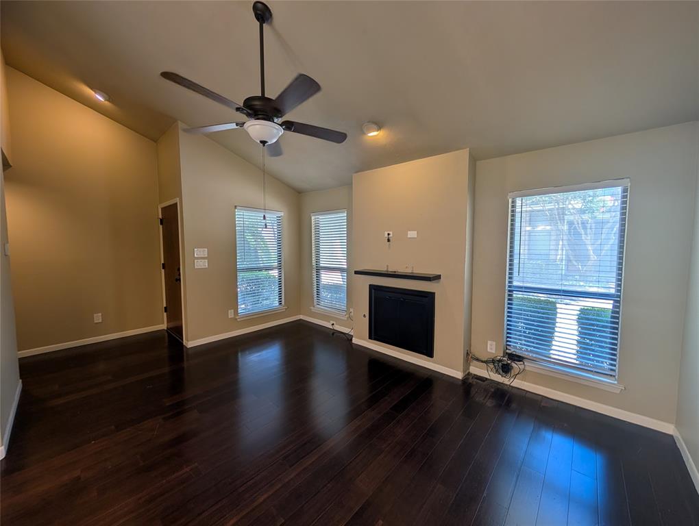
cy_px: 263
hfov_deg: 110.5
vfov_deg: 94.6
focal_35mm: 12
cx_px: 350
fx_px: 243
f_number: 1.7
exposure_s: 1/160
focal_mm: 2.02
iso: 56
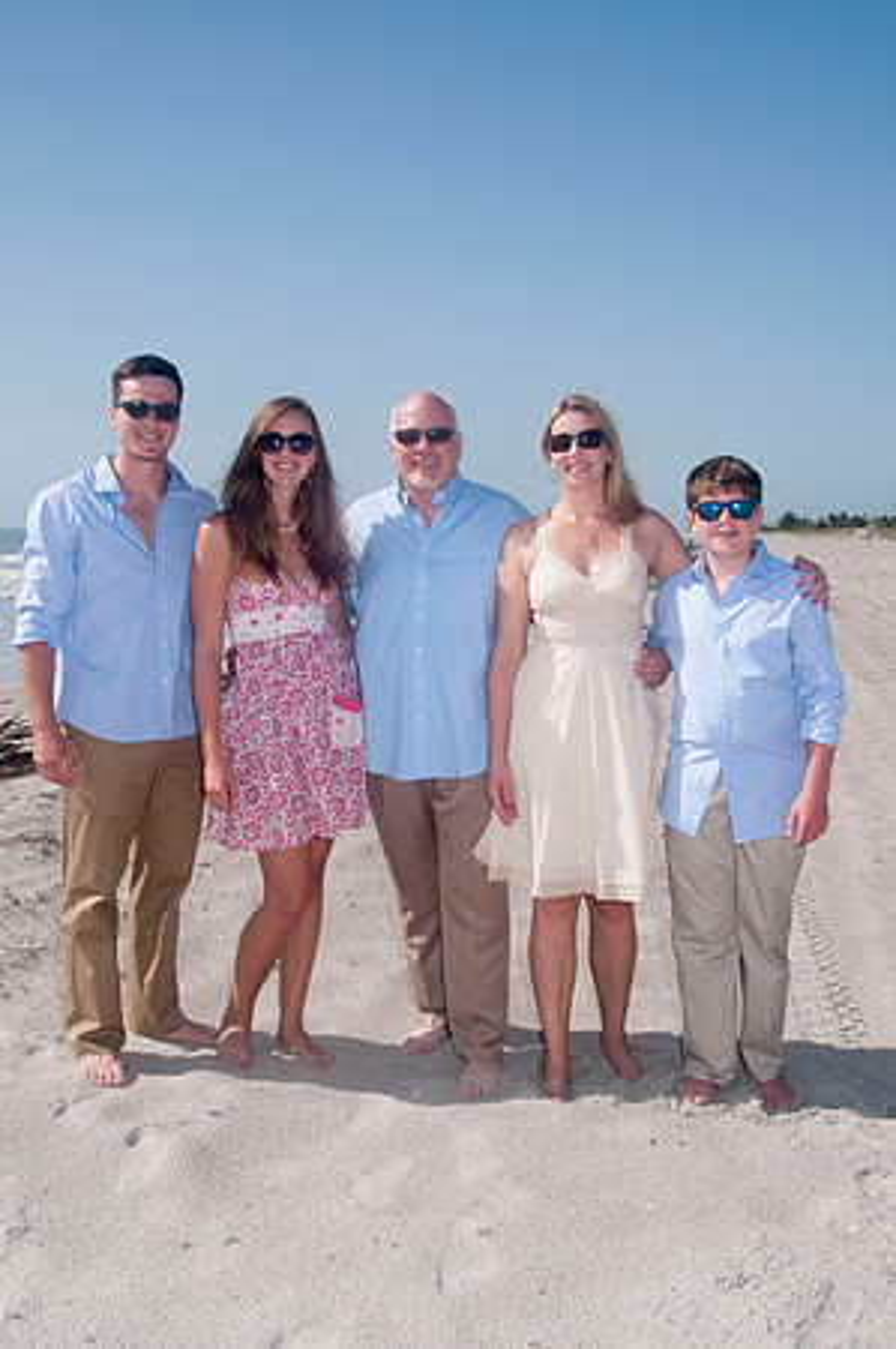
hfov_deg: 34.1
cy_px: 674
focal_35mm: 39
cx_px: 448
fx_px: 1459
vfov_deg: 49.6
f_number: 11
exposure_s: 1/250
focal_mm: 26
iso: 100
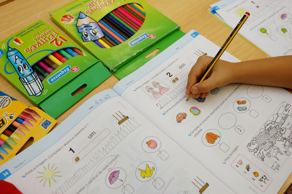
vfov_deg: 37.9
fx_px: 284
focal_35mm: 35
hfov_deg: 54.4
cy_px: 97
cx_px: 146
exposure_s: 1/160
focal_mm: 35
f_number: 5.6
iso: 500
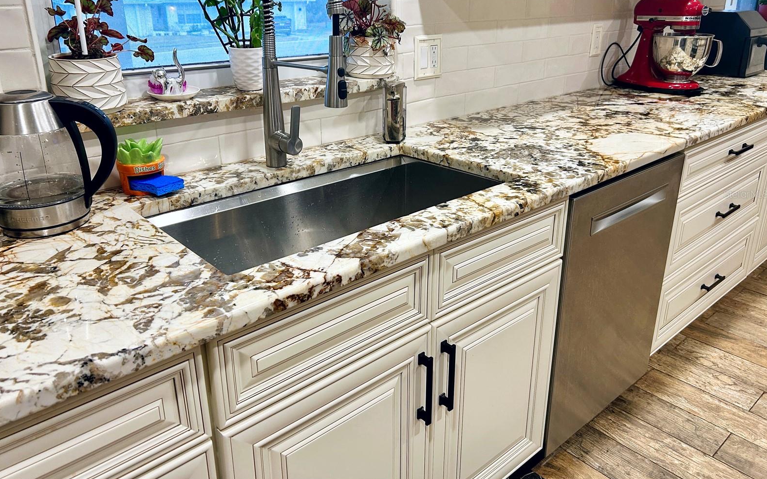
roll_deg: +0.4
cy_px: 194
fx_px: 585
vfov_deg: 44.3
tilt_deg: -20.3
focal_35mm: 28
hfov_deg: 66.5
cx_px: 380
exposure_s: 1/120
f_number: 1.5
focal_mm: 5.7
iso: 100
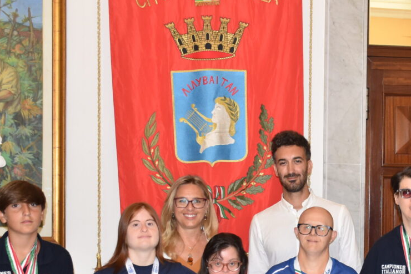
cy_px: 240
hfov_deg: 27.1
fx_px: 834
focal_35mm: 73
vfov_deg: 18.4
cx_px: 329
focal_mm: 24
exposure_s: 1/60
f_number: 3.8
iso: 800
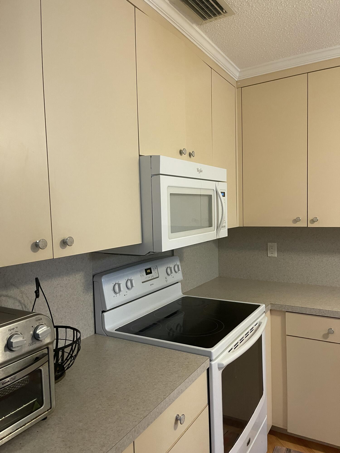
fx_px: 327
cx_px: 170
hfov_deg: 54.9
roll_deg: +1.3
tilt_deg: -3.8
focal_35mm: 25
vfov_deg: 69.4
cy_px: 226
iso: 320
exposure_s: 1/60
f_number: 1.6
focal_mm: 5.1
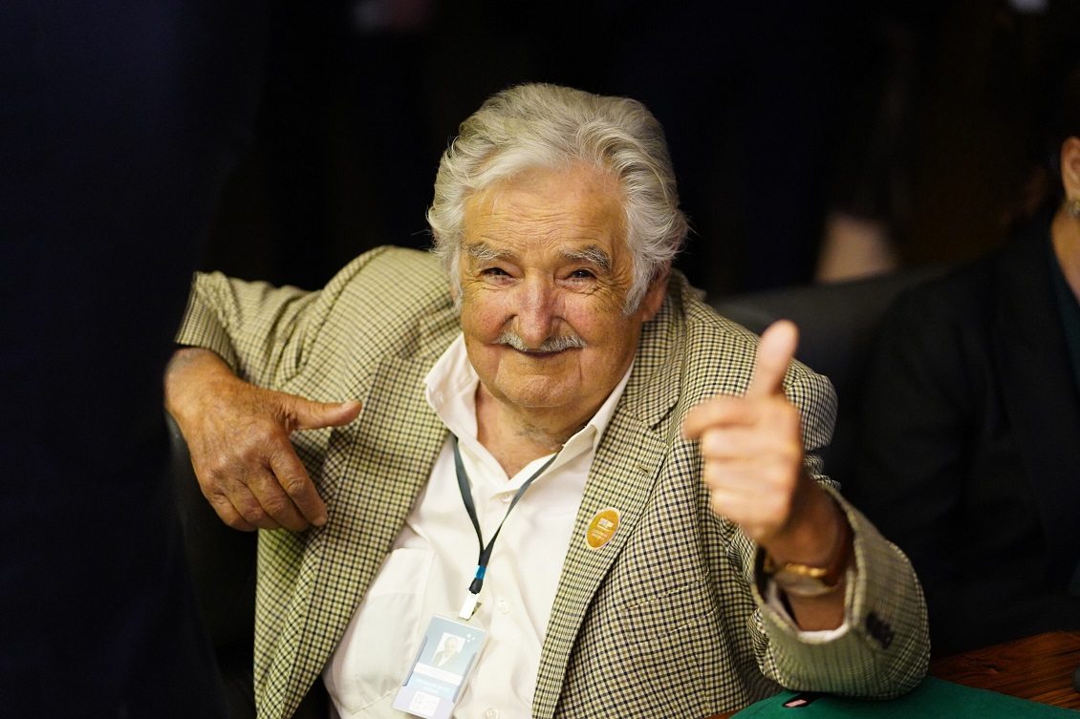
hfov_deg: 23.9
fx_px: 2549
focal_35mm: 85
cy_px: 360
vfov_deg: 16.1
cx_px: 540
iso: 8000
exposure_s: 1/200
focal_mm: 85
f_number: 1.8
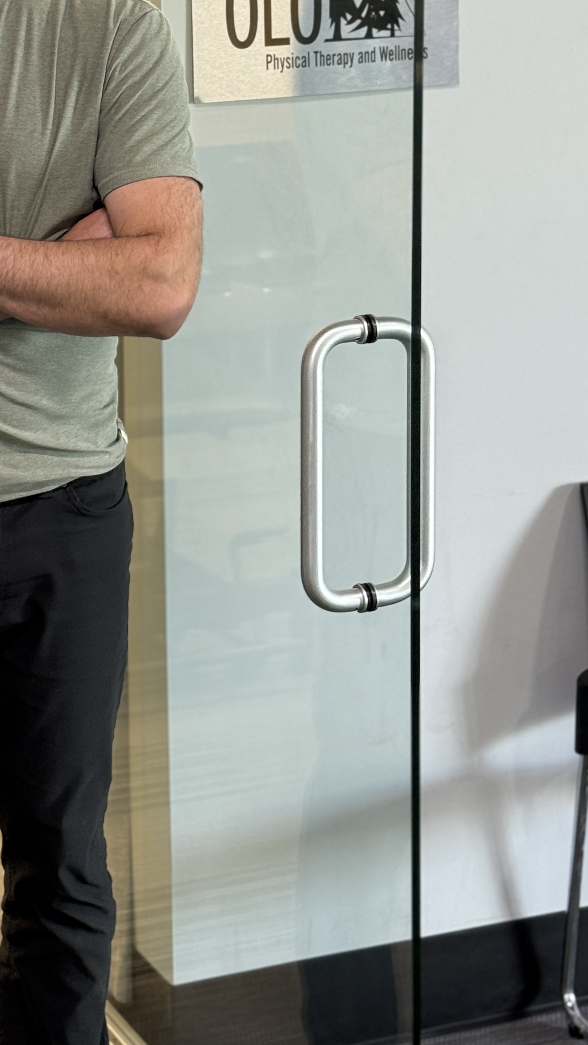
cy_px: 252
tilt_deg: -9.4
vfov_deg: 25.0
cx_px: 30
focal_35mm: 84
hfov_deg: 14.2
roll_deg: +1.2
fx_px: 2328
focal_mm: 6.76
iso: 125
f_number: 1.78
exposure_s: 1/60
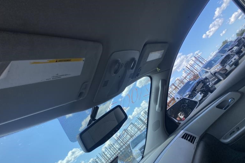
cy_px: 93
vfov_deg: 46.3
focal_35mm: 28
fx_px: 191
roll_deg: +43.6
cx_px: 120
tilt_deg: +13.9
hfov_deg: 65.5
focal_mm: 4.25
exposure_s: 1/1072
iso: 32
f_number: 1.8
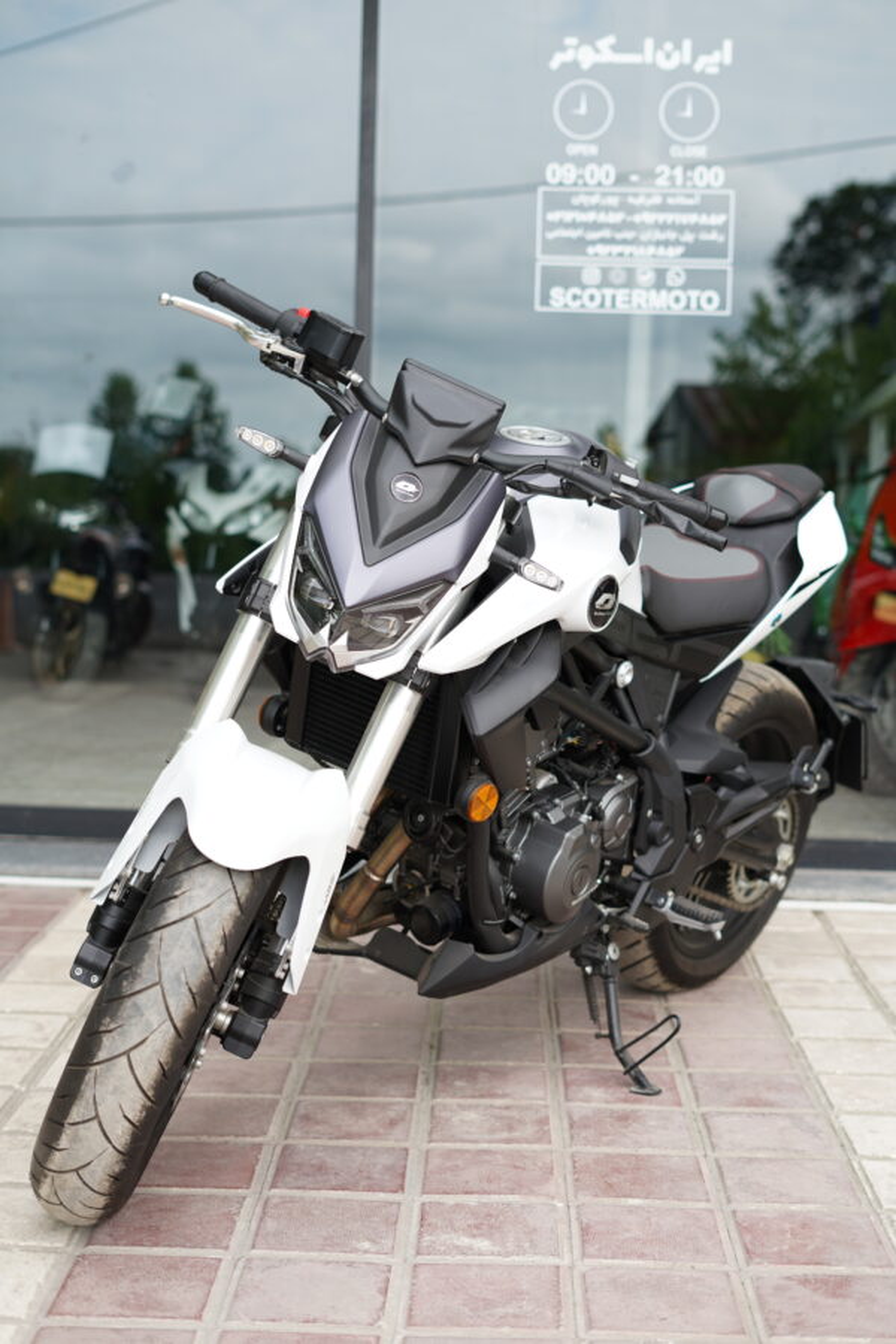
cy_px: 672
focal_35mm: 50
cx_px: 448
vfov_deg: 39.6
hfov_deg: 27.0
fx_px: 1867
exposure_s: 1/160
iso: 125
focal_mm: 50
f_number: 2.8
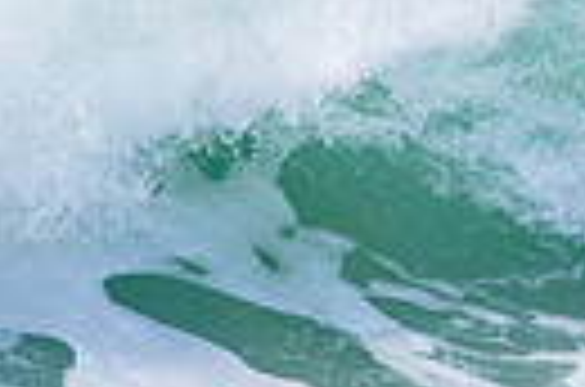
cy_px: -110
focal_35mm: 3580
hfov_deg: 0.6
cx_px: 1300
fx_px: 58033
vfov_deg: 0.4
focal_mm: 800
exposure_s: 1/2000
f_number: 11
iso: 2000
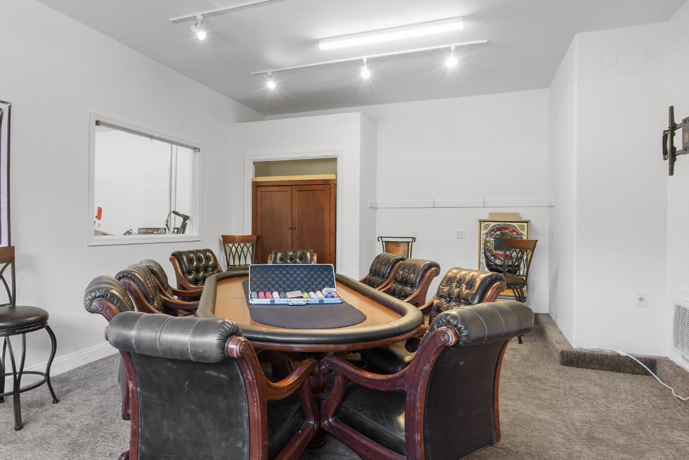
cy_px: 238
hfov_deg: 78.1
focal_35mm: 22
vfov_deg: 57.3
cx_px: 297
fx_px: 421
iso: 500
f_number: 8
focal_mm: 16
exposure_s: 1/10
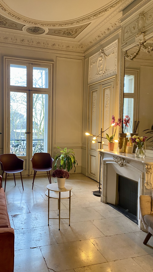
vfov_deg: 66.1
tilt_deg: -2.3
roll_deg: -1.2
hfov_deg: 39.7
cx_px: 51
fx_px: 209
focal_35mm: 29
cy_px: 137
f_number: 1.8
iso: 80
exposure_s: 1/50
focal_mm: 4.25
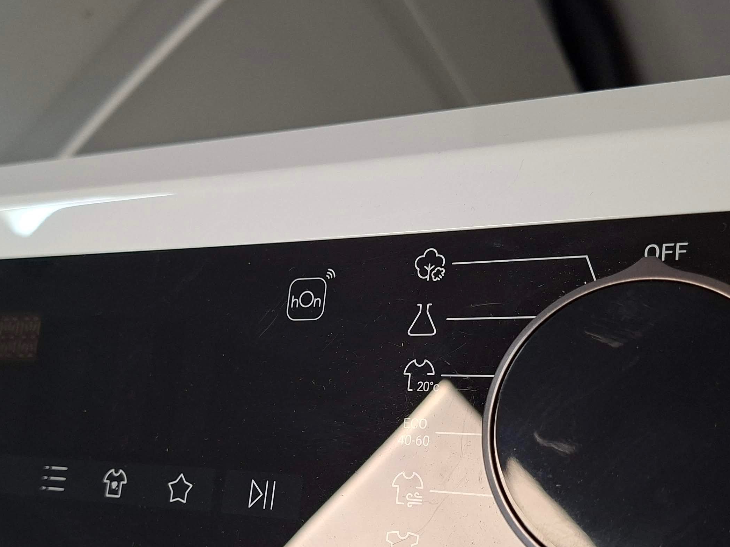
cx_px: 346
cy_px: 387
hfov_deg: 42.9
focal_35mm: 44
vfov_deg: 32.5
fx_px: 928
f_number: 1.8
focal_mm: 5.54
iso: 200
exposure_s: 1/100
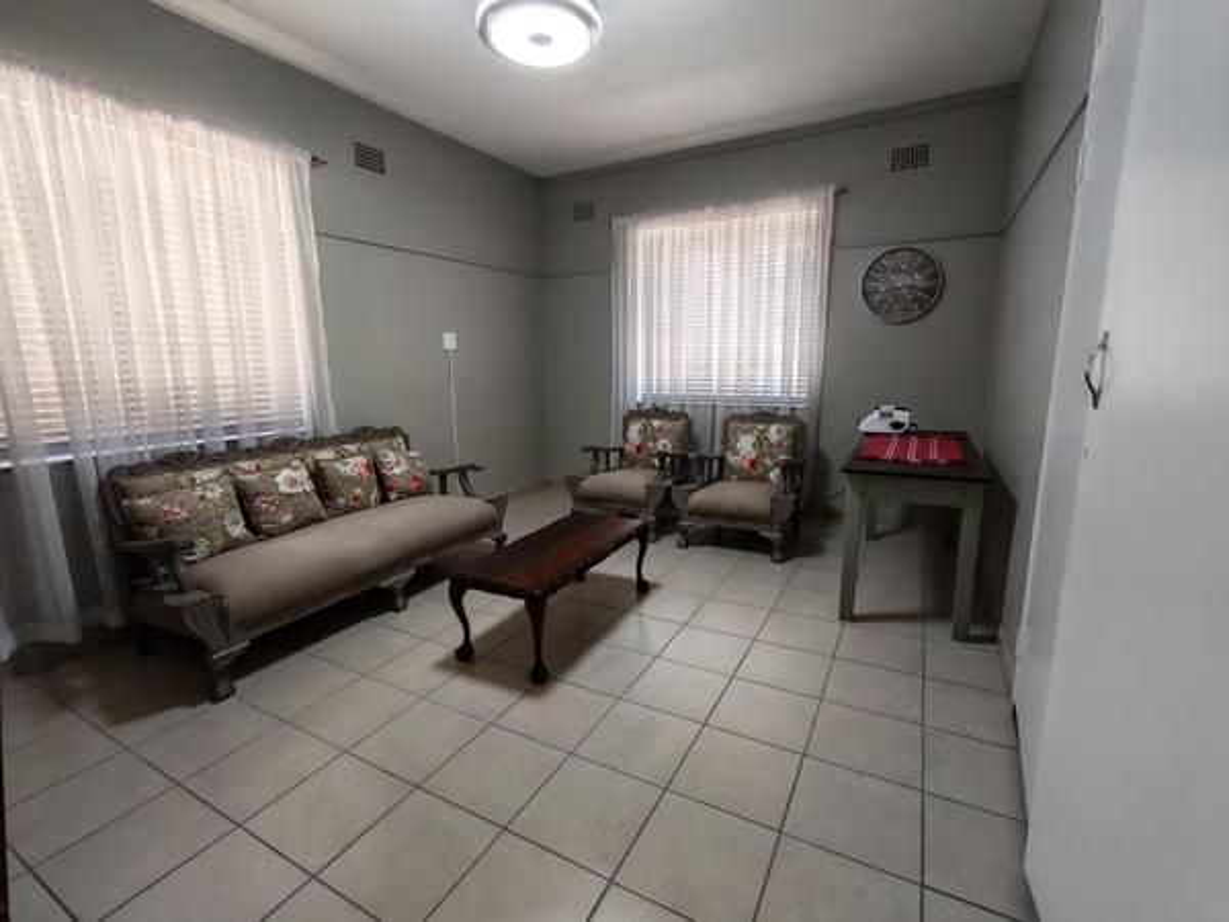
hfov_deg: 94.5
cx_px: 614
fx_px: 568
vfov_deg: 78.1
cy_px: 461
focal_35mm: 16
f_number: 2.2
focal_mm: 1.96
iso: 400
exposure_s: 1/33
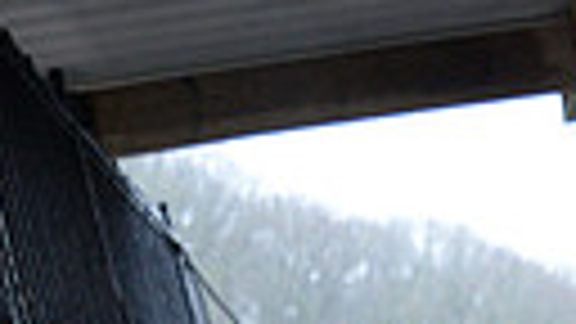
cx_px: 706
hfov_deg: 17.8
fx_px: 1741
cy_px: 1084
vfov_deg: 8.3
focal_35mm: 114
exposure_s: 1/200
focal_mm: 24
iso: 2500
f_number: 3.5
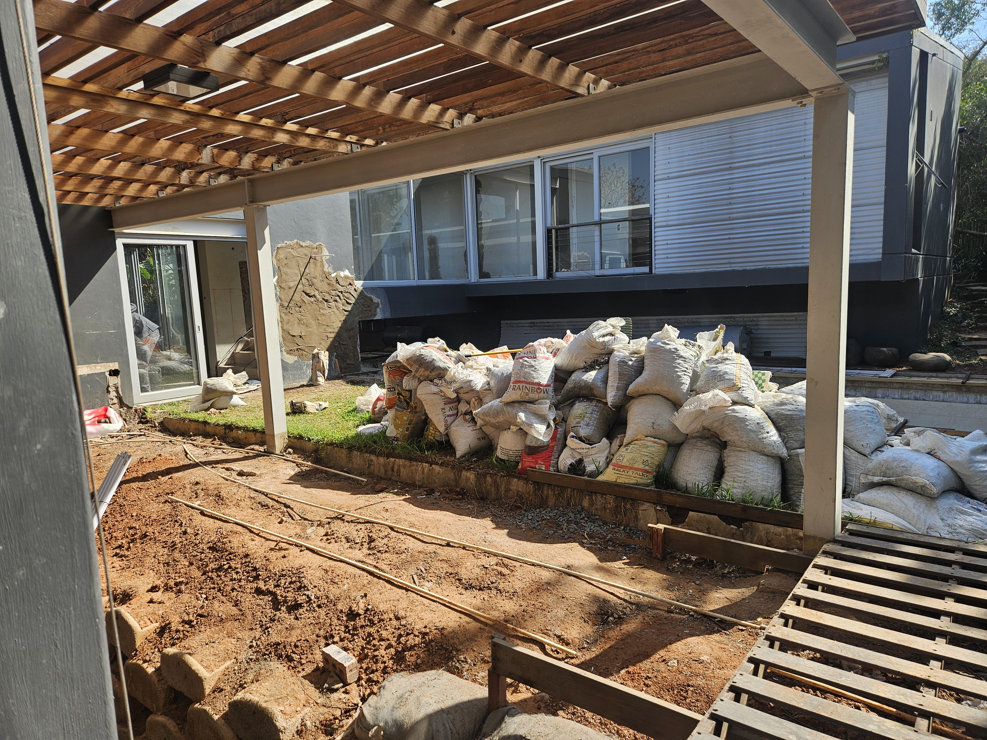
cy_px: 370
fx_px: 656
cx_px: 494
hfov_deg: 73.9
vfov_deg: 58.9
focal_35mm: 23
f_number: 1.8
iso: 25
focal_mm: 5.4
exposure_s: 1/701
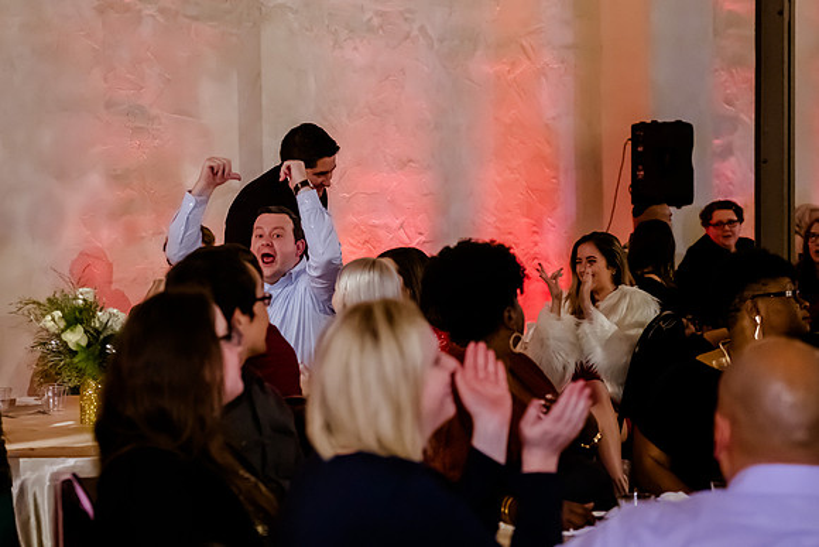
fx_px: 1986
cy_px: 233
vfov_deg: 15.7
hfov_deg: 23.2
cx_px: 303
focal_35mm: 87
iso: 5000
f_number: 2.8
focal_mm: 56
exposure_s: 1/200
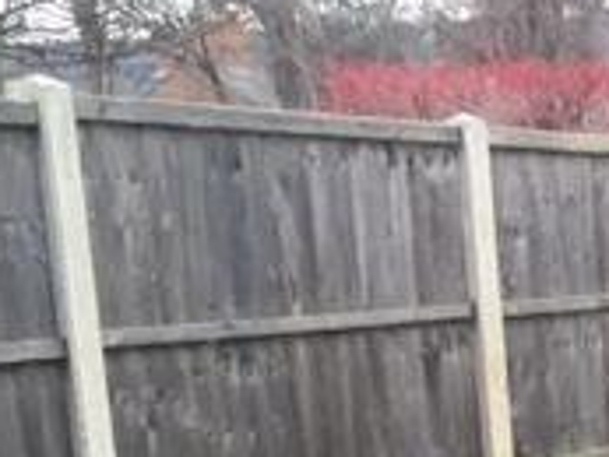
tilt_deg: -17.7
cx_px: 912
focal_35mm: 107
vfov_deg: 12.8
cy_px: 770
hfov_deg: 16.7
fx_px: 1884
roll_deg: -0.1
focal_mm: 4.15
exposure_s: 1/33
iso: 50
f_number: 2.2
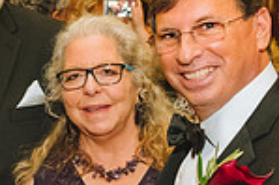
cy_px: 132
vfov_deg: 12.5
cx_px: -62
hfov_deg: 17.8
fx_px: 844
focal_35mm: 109
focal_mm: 28
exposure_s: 1/125
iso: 3200
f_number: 4
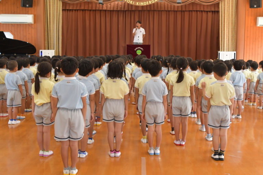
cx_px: 132
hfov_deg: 38.2
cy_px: 88
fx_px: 380
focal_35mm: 52
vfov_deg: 26.0
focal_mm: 35
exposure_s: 1/125
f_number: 5.6
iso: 2000
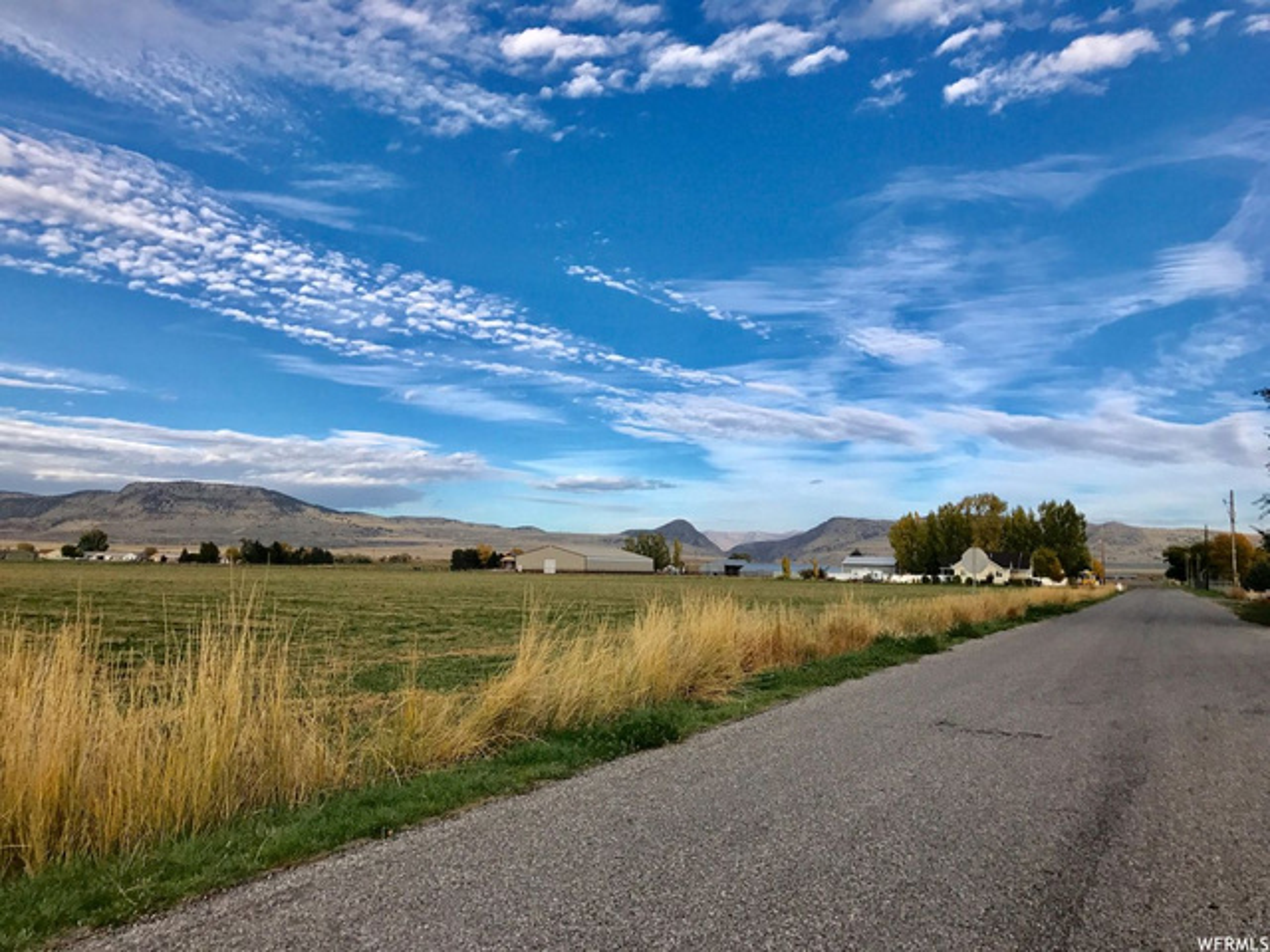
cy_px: 476
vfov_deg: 49.7
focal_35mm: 28
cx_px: 635
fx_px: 1027
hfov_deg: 63.4
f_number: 1.8
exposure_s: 1/1742
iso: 20
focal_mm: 3.99
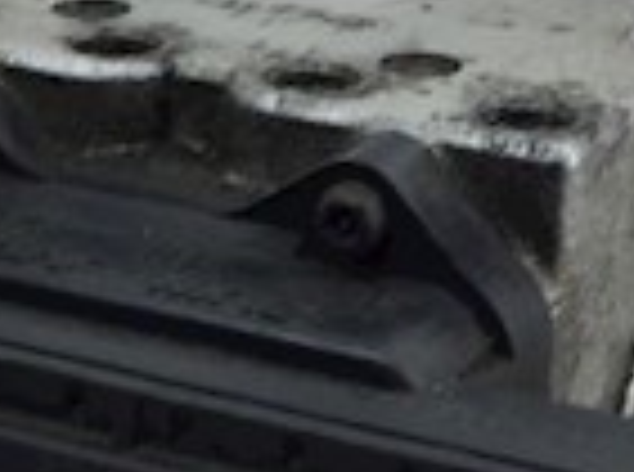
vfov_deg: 10.8
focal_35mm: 132
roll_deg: -0.2
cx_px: 252
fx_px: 2411
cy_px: 697
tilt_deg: -28.3
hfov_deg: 15.0
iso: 32
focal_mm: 4.15
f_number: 2.2
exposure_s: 1/50
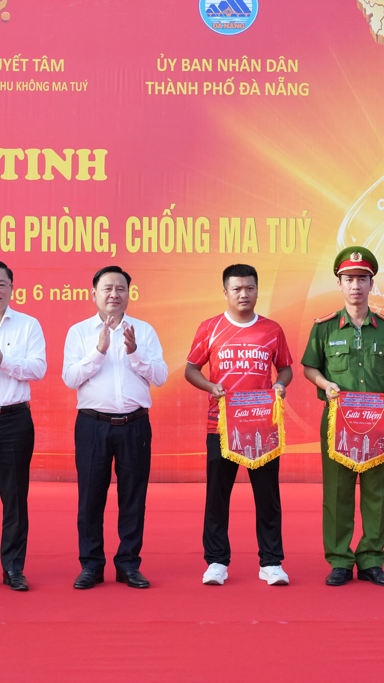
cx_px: 68
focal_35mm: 73
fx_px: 1327
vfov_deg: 28.9
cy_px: 345
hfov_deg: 16.3
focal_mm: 40.7
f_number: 5.6
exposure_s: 1/4000
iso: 2500
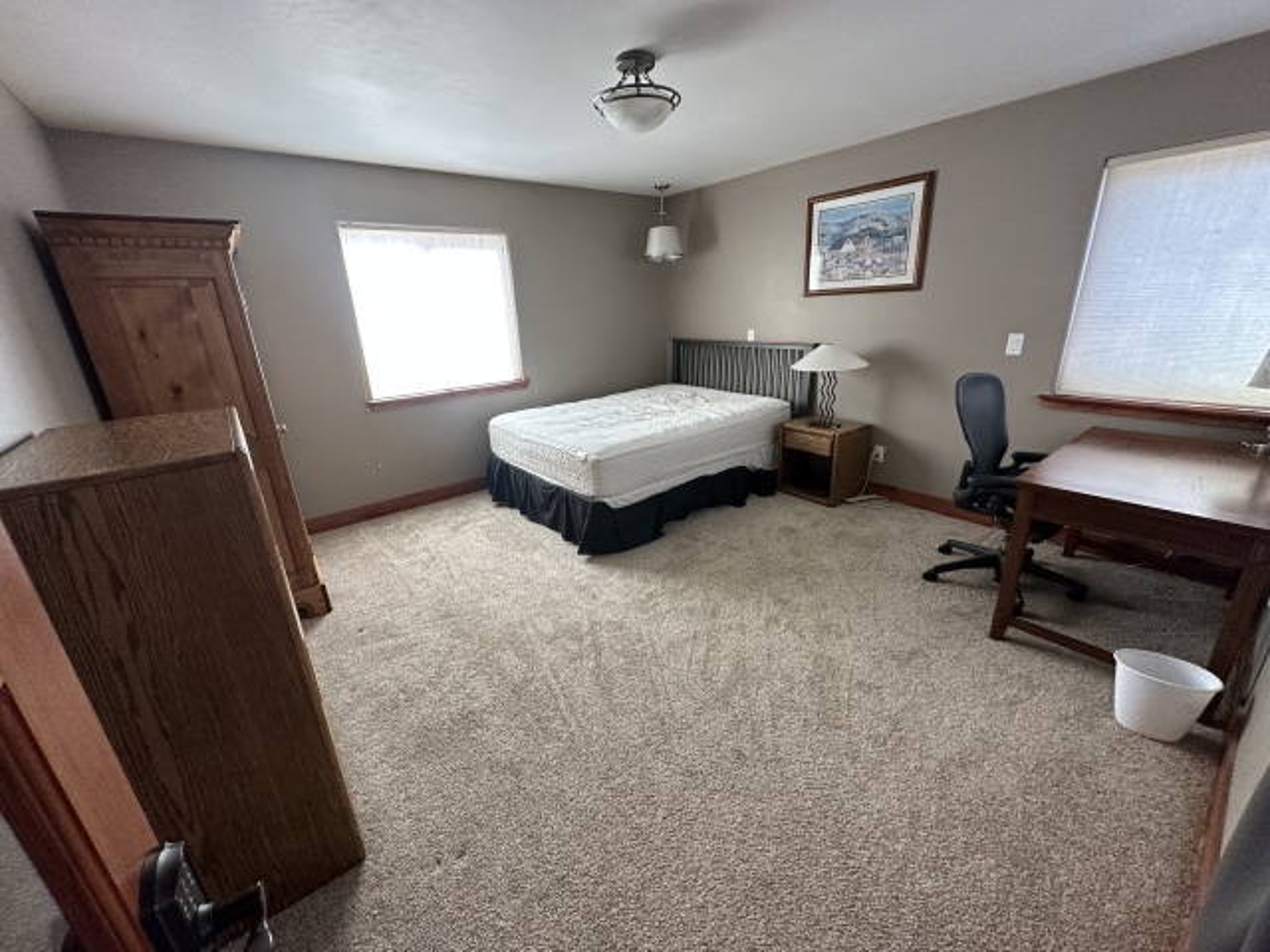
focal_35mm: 14
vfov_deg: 85.7
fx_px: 514
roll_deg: +2.5
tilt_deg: -19.6
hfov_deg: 102.1
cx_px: 635
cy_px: 476
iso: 250
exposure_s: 1/120
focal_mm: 2.22
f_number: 2.2
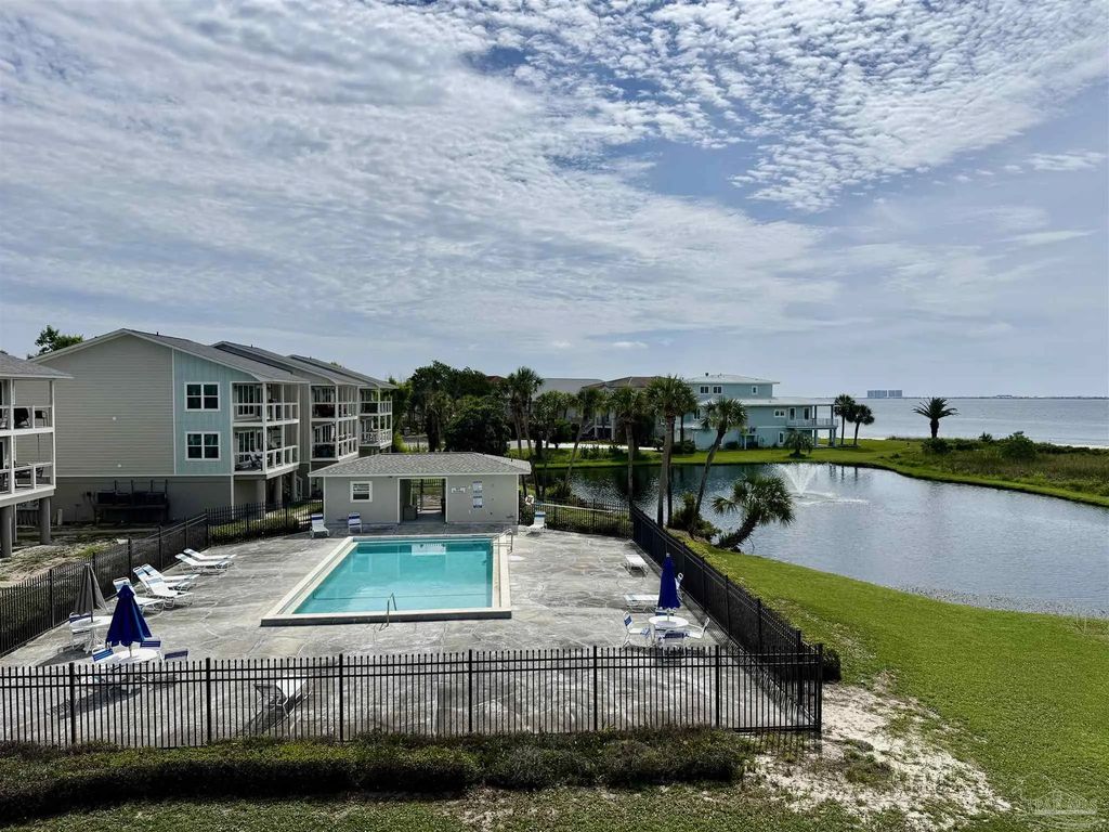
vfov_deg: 56.8
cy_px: 416
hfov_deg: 71.6
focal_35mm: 24
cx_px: 554
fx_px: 769
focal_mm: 6.76
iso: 64
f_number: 1.78
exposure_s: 1/14286
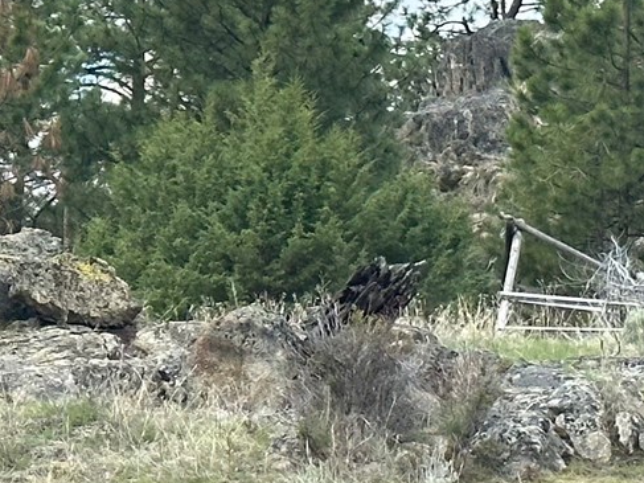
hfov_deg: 9.7
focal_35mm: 202
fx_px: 3757
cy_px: 429
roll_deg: -3.4
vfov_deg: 7.3
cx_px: -66
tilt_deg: -1.8
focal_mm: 6.86
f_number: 1.78
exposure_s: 1/1880
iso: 64
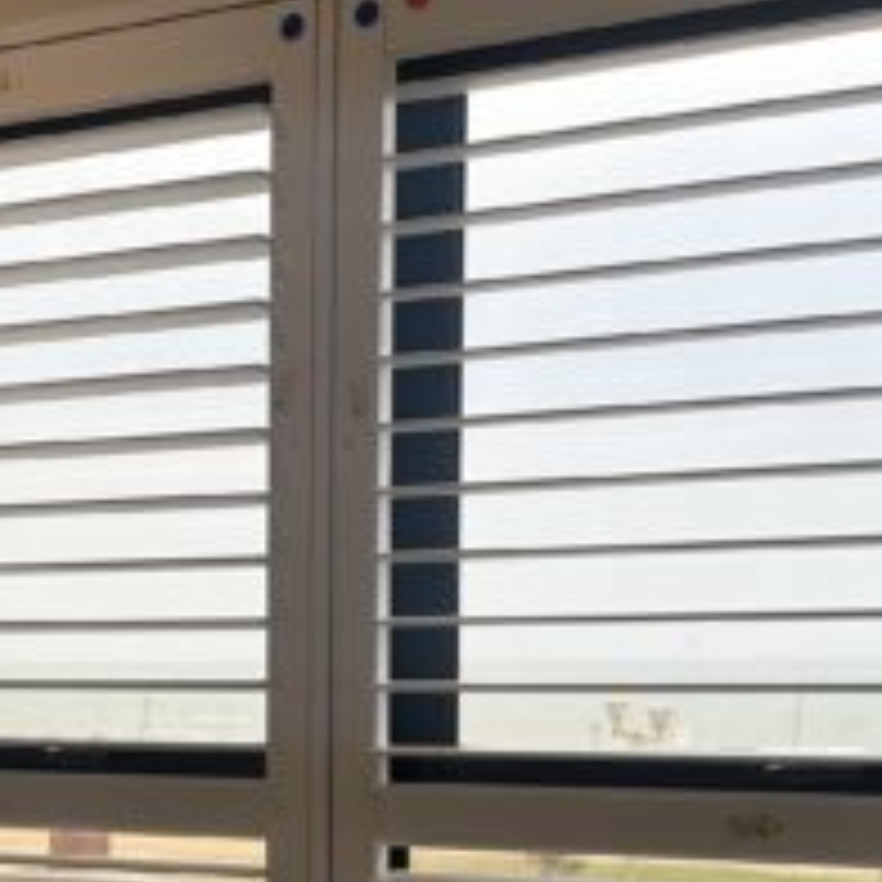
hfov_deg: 20.1
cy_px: 774
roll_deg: +0.6
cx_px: -36
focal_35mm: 83
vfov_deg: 20.5
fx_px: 2393
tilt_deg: -2.8
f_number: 1.78
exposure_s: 1/396
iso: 80
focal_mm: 6.86
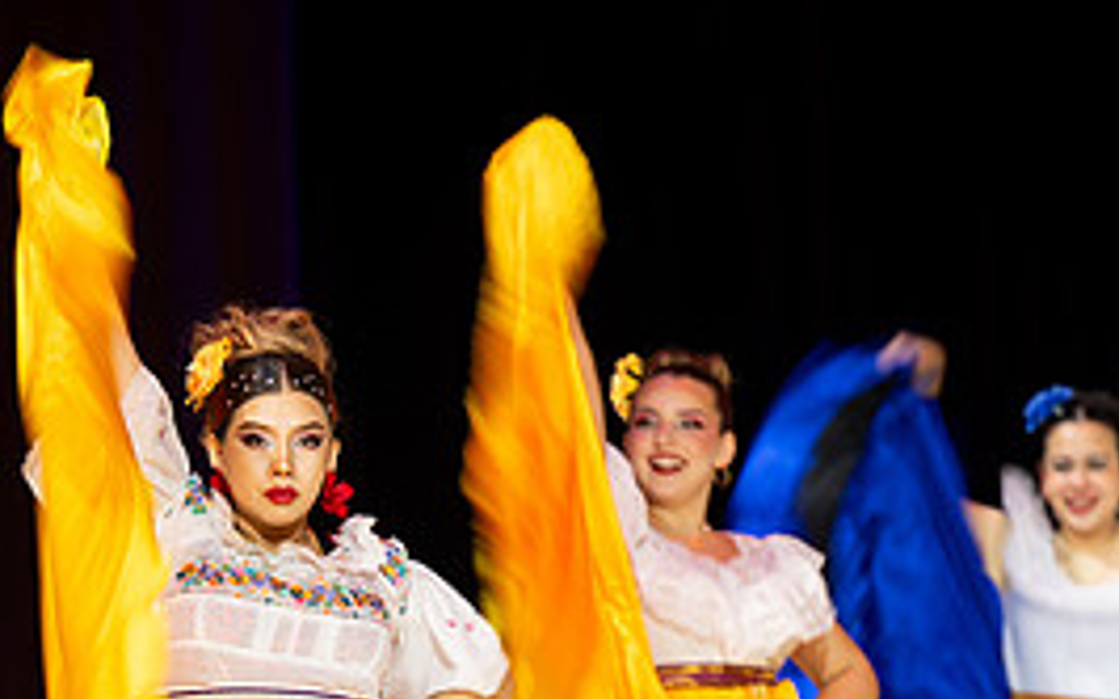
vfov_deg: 4.4
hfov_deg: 7.0
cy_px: 758
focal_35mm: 298
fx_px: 9084
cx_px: 206
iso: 160
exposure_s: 1/13
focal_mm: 115
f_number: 2.8
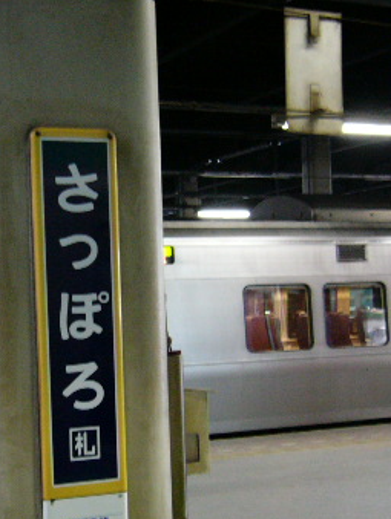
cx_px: 84
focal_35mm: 66
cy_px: 317
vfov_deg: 29.3
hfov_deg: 22.0
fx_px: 992
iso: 200
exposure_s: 1/8
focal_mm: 5.8
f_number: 2.8
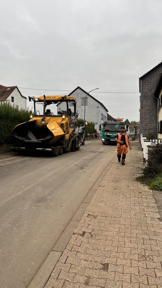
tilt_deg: -0.3
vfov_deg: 66.0
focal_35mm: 29
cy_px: 141
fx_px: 221
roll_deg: +0.6
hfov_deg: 39.9
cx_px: 61
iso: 50
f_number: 1.6
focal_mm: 5.1
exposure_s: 1/326
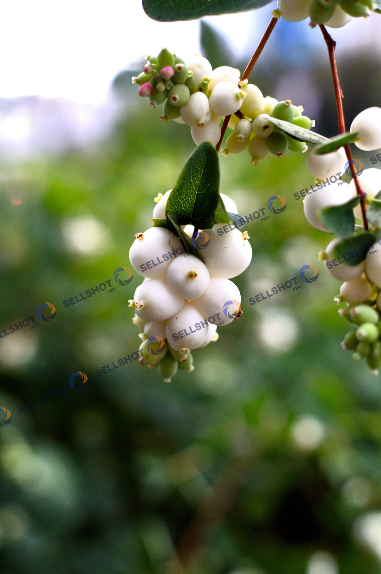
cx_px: 190
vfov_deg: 37.9
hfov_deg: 25.7
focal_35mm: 52
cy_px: 287
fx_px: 835
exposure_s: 1/60
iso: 800
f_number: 3.5
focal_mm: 35
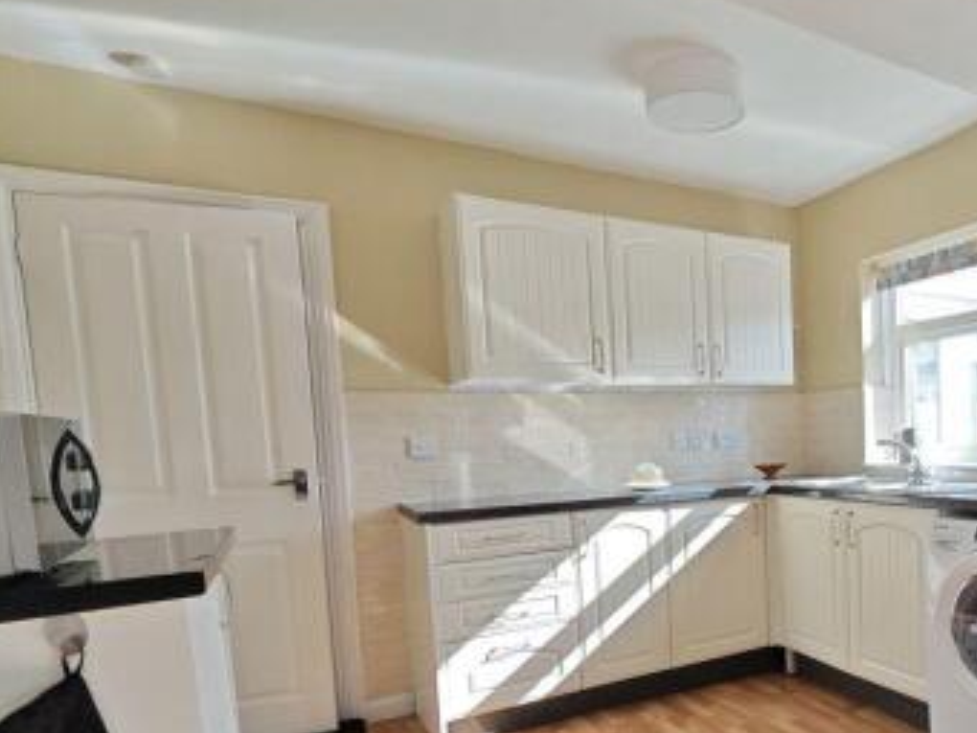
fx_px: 677
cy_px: 493
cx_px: 780
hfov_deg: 65.2
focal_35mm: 24
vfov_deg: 55.5
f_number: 1.8
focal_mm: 2.03
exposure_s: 1/429
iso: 50
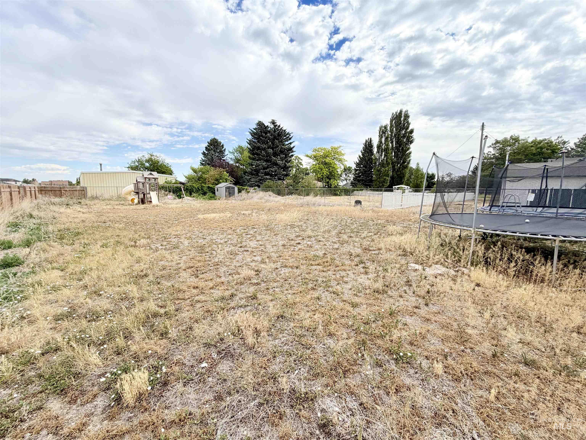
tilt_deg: -7.8
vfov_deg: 85.7
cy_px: 220
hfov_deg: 102.1
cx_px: 293
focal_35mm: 14
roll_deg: -0.4
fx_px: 237
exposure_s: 1/888
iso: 20
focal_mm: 2.22
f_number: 2.2
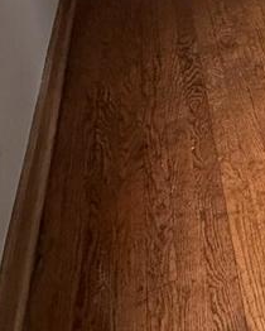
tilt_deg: -14.2
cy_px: -159
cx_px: 596
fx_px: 734
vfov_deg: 21.5
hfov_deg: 14.8
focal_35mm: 75
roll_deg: +1.6
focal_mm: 2.22
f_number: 2.2
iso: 320
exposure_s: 1/99
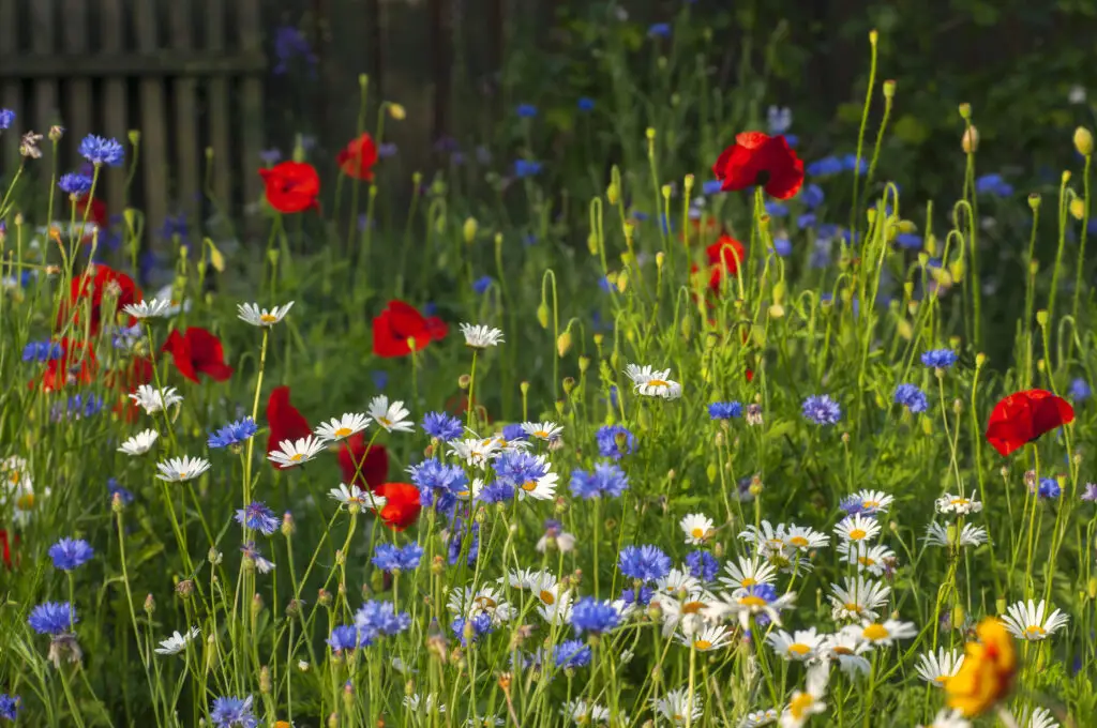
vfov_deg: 10.1
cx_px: 548
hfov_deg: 15.2
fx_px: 4108
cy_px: 364
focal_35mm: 135
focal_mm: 90
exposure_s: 1/160
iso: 200
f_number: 8
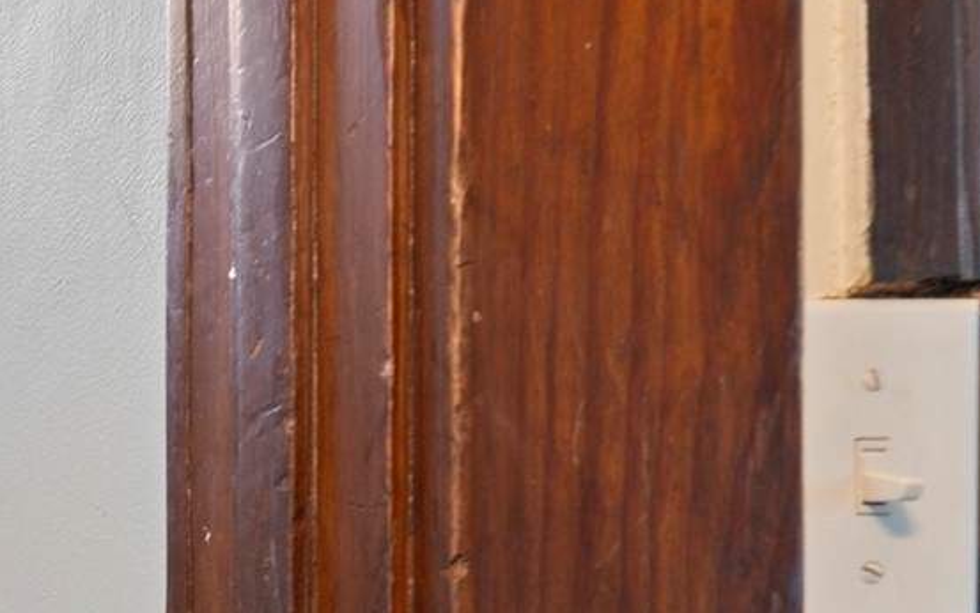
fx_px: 1603
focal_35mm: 60
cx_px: -762
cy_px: 1011
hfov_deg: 22.0
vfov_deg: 18.3
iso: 160
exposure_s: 1.3
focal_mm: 16
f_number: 8
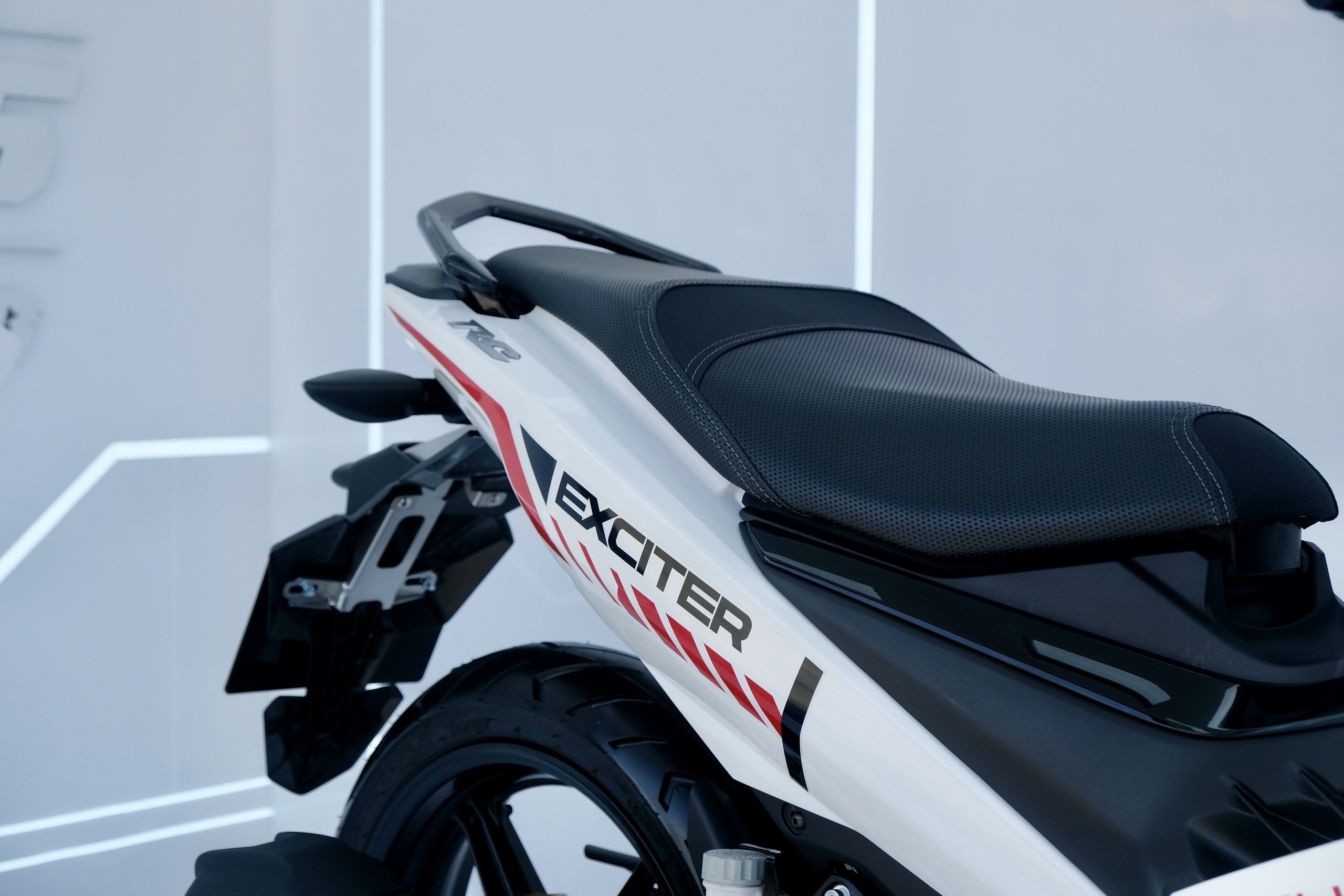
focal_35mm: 67
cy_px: 448
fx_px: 2501
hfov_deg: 30.1
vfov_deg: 20.3
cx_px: 672
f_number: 5.6
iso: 400
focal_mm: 44.4
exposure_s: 1/480
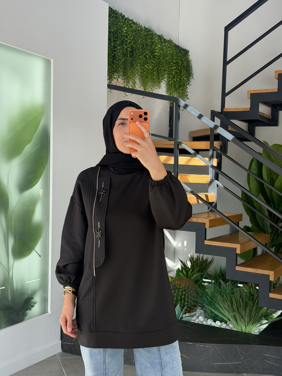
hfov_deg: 30.3
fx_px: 521
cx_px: 141
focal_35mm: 48
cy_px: 188
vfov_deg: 39.7
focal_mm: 6.76
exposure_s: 1/592
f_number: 1.78
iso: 80
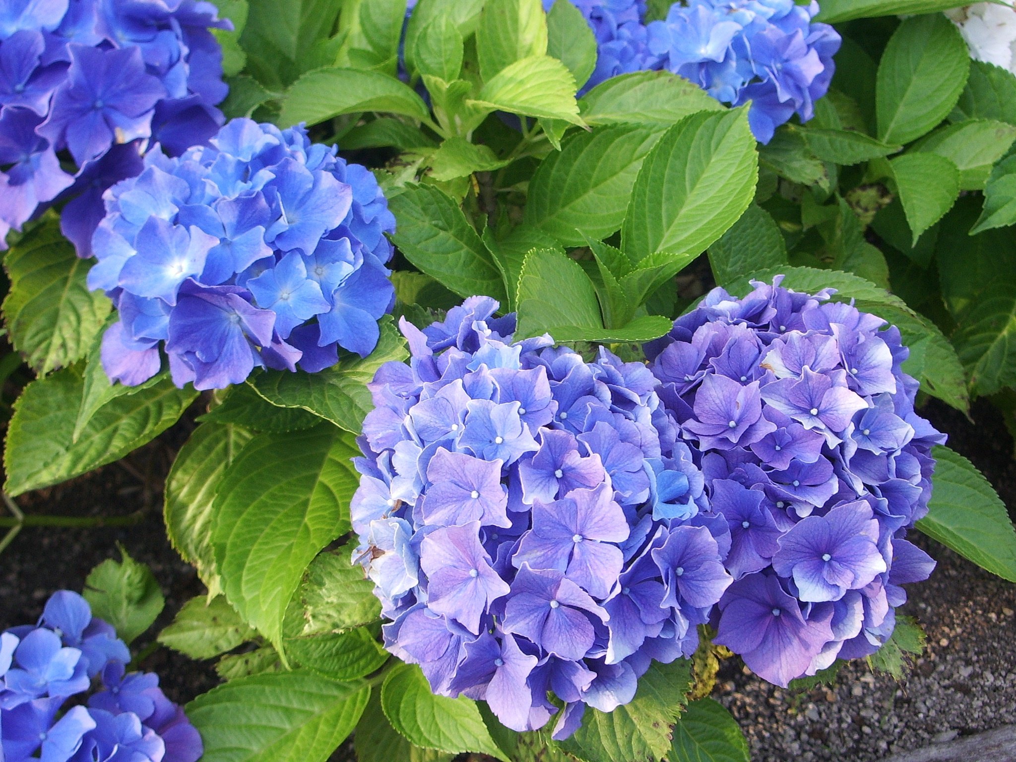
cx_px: 508
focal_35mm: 50
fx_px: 1468
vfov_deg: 29.1
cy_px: 381
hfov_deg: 38.2
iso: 100
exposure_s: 1/80
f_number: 3.1
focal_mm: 8.2
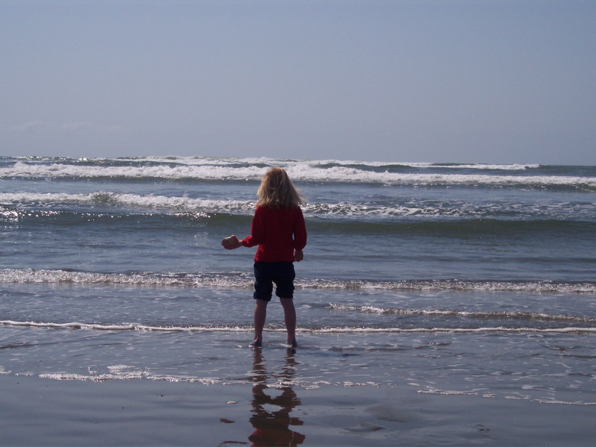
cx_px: 298
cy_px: 224
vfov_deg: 19.4
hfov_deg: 25.7
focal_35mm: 76
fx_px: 1308
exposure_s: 1/1000
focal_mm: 16
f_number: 6.7
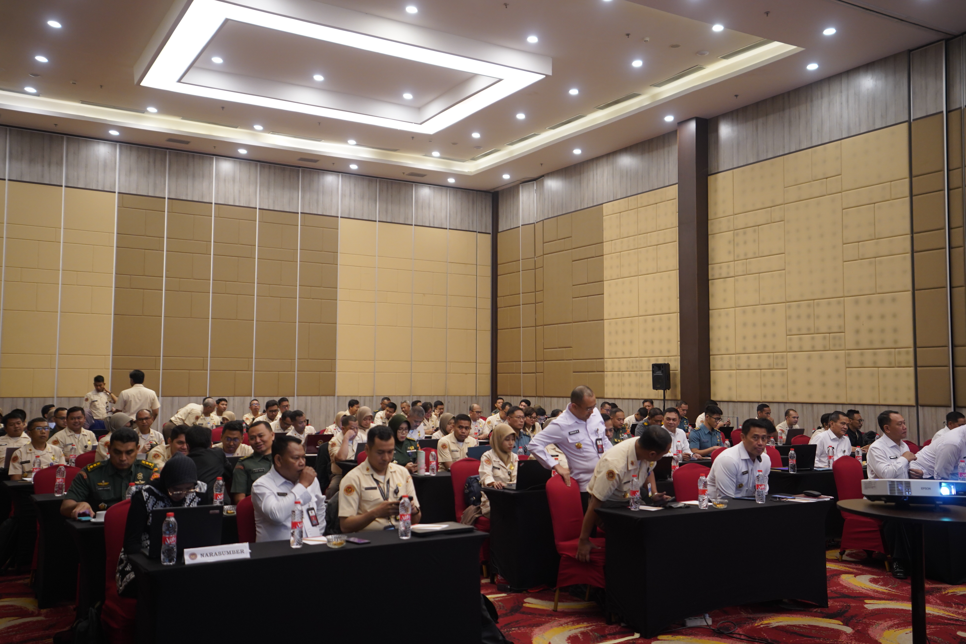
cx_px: 483
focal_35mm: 35
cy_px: 322
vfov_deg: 37.9
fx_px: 939
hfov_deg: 54.4
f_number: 2.8
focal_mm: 35
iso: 1600
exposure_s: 1/100
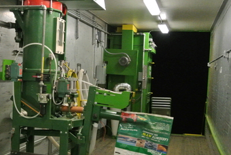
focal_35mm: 55
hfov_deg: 35.7
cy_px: 102
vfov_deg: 24.6
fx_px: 354
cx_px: 71
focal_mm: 14.5
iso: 3200
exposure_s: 1/60
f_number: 4
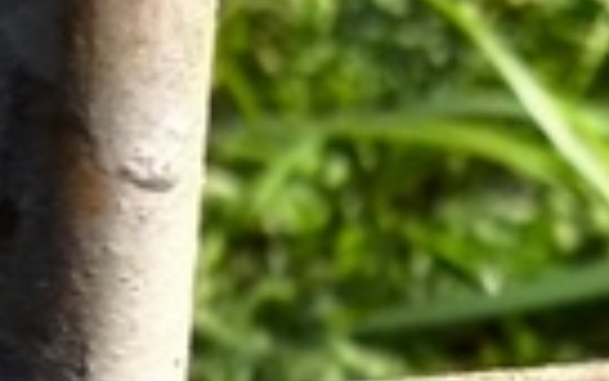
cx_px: 204
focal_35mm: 312
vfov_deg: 4.0
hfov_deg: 6.7
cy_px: 1224
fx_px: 5178
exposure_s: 1/364
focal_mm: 4.71
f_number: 1.7
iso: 50
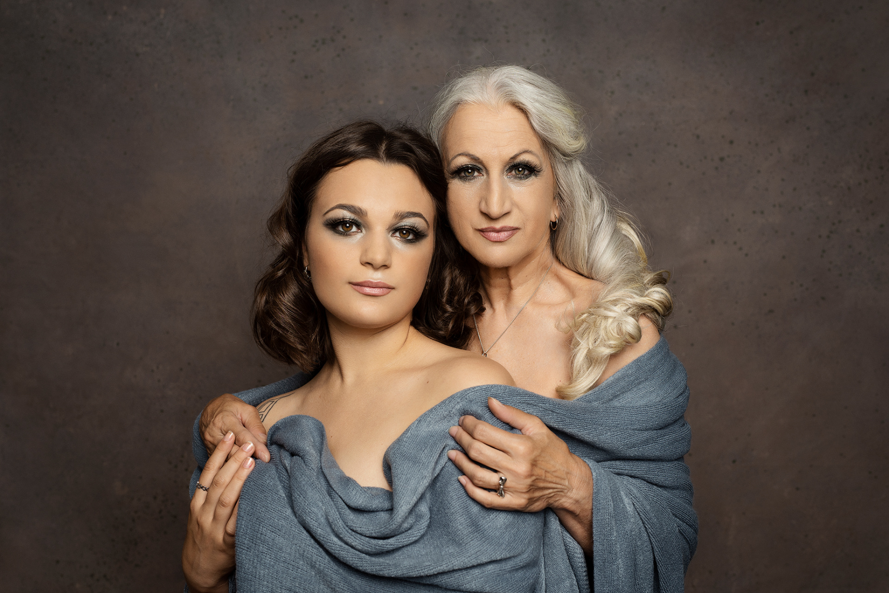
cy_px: 296
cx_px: 444
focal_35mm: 50
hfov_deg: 39.6
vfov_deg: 27.0
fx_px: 1235
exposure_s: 1/125
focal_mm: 50
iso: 100
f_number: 8
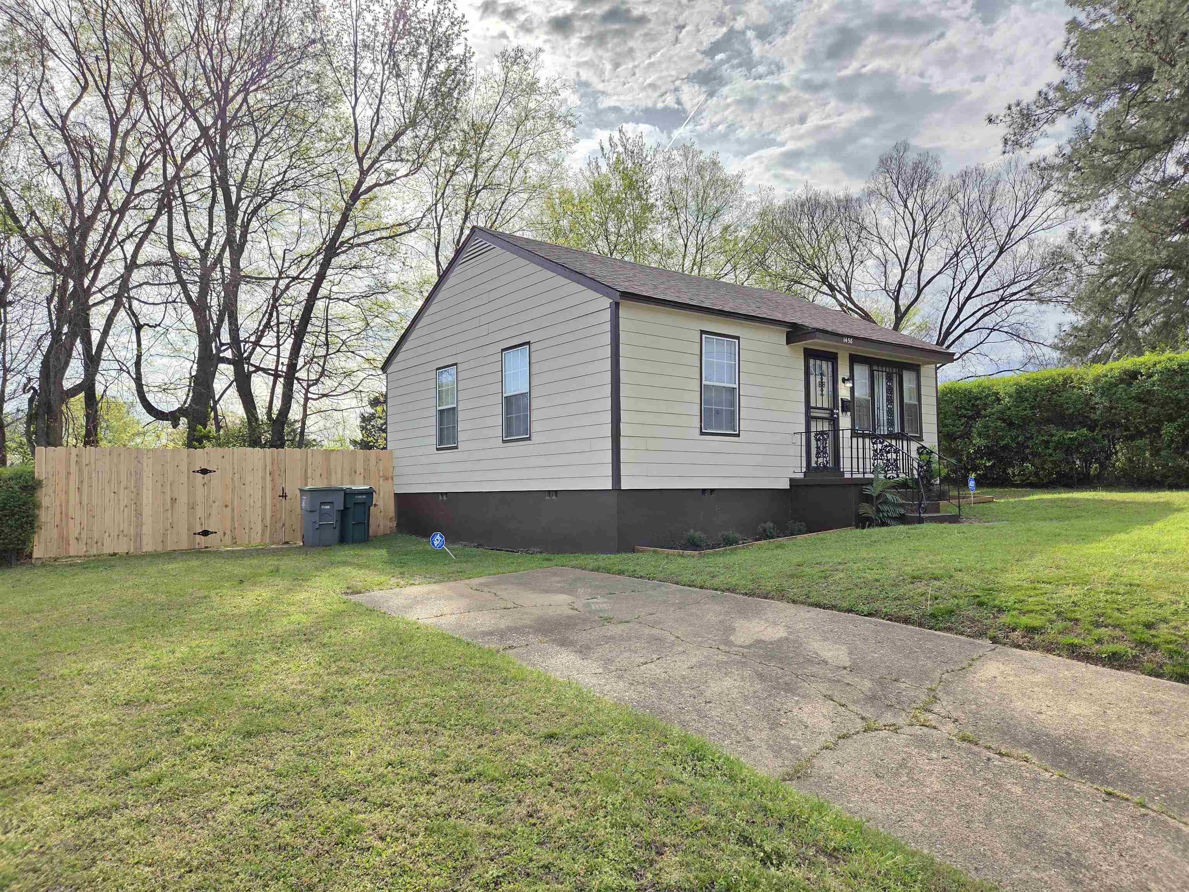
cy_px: 446
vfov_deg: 58.9
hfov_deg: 73.9
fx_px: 790
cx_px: 594
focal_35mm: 23
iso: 80
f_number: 1.8
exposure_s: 1/3637
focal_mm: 5.4
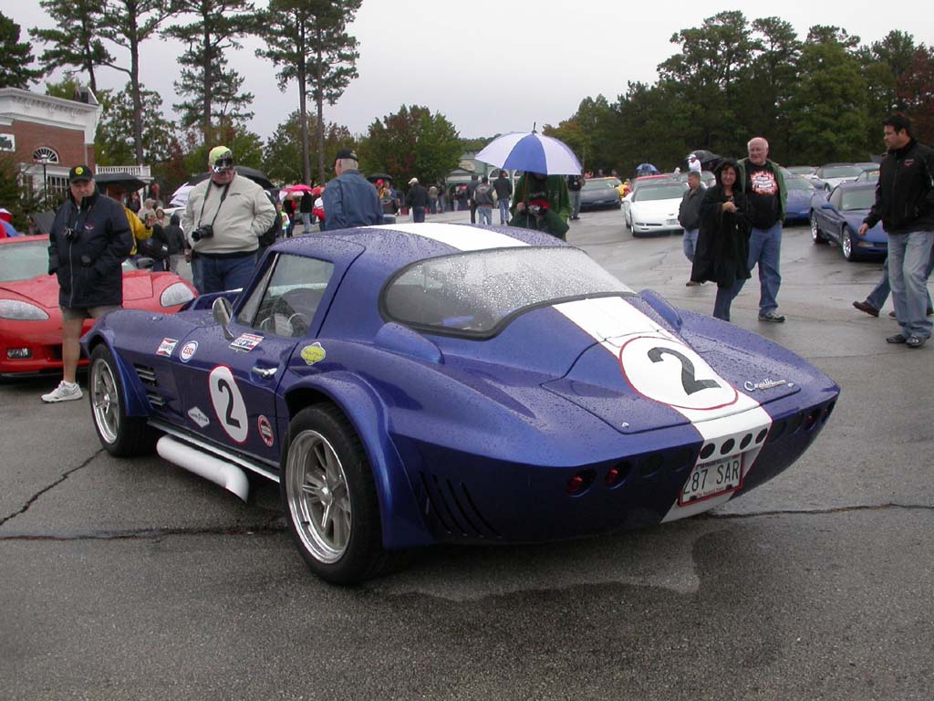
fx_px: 1025
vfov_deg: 37.7
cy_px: 350
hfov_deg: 49.0
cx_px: 467
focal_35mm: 38
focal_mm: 7.85
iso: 100
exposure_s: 1/235
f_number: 6
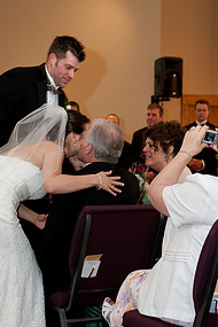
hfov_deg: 16.6
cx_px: 68
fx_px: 745
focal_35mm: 82
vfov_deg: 24.7
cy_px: 203
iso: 1250
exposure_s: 1/60
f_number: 5.6
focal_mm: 52
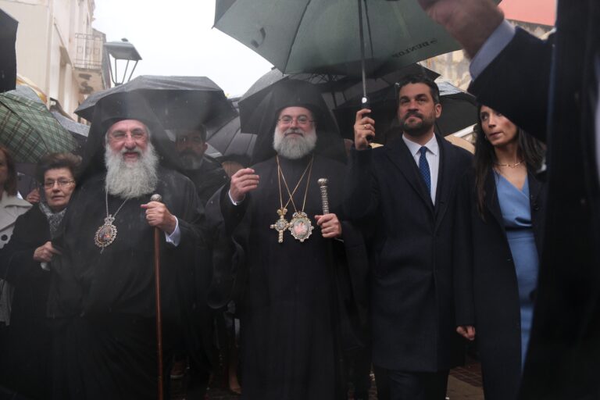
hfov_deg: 57.2
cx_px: 300
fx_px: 550
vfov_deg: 40.0
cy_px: 200
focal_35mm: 33
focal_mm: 22
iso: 1250
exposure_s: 1/1000
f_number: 4
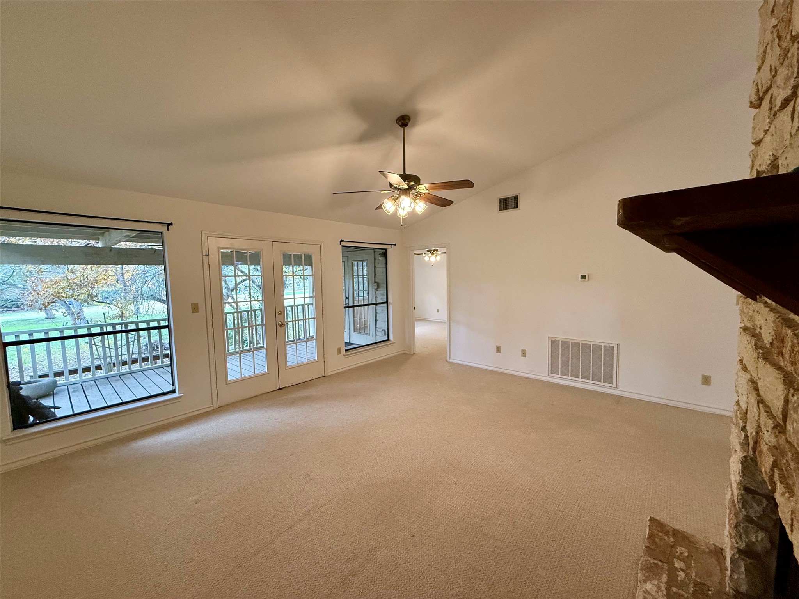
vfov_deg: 85.7
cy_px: 300
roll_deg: +0.8
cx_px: 400
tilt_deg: -4.5
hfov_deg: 102.1
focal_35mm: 14
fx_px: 323
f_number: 2.2
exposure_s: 1/120
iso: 320
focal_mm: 2.22
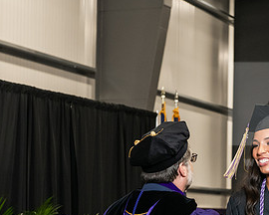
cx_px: 198
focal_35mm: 125
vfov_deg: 12.3
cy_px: 183
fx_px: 995
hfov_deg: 15.3
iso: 2500
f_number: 5
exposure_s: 1/200
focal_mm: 62
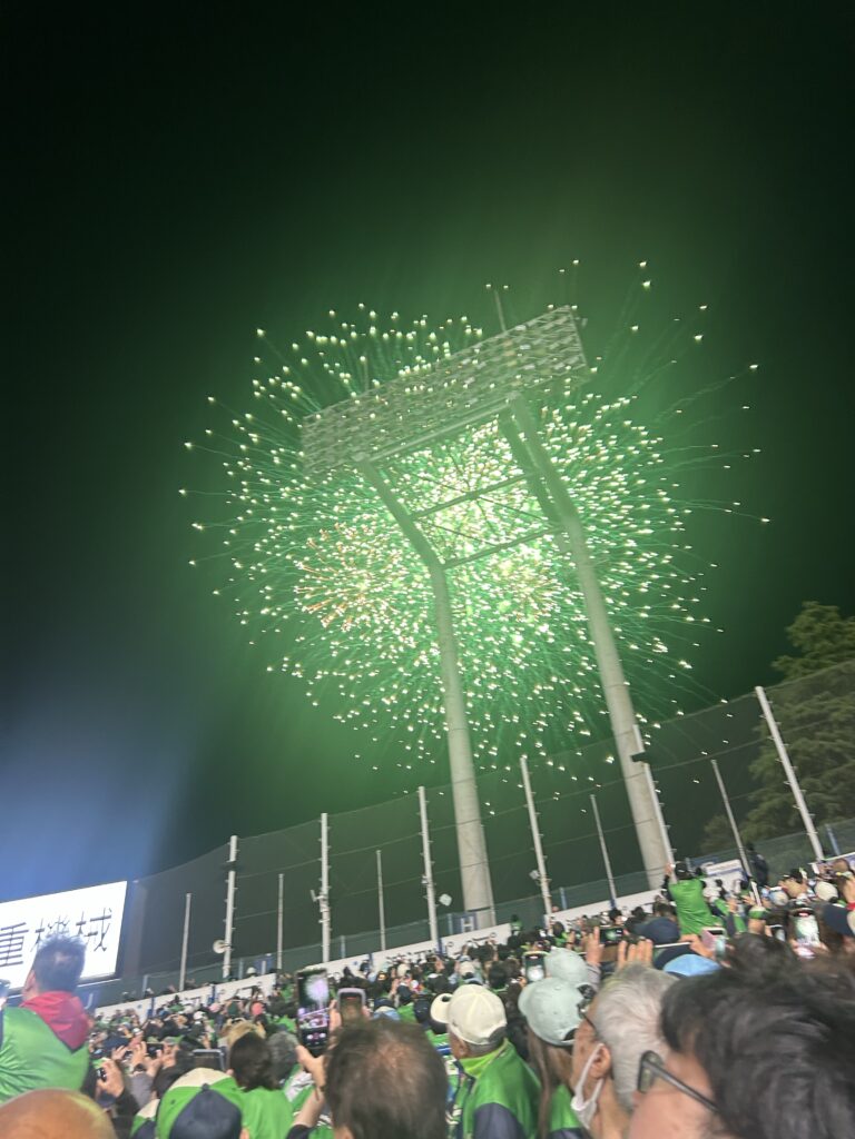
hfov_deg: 53.1
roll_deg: +2.2
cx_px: 428
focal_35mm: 26
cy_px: 570
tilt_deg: +36.9
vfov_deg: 67.3
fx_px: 856
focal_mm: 5.7
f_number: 1.5
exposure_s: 1/65
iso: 125
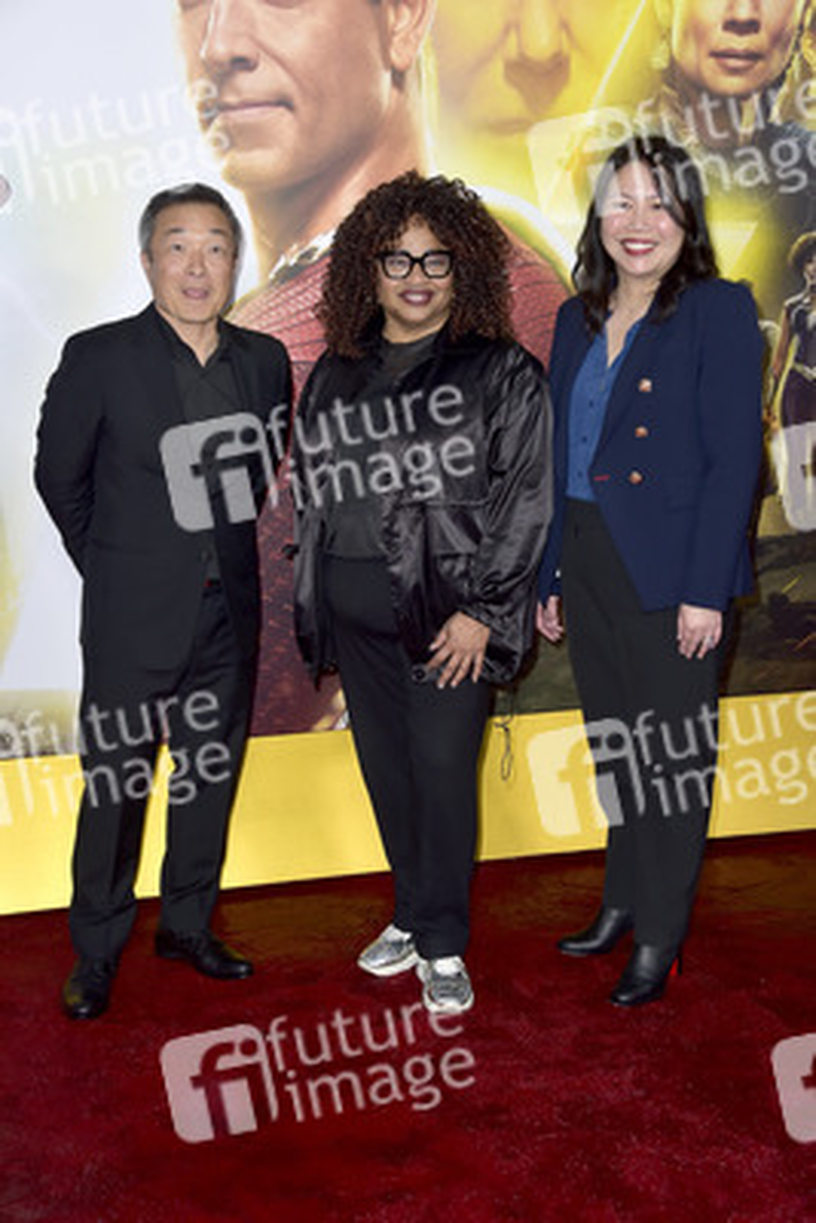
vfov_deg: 34.5
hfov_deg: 23.4
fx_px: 1970
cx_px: 408
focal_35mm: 58
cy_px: 612
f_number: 6.3
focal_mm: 58
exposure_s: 1/250
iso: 400
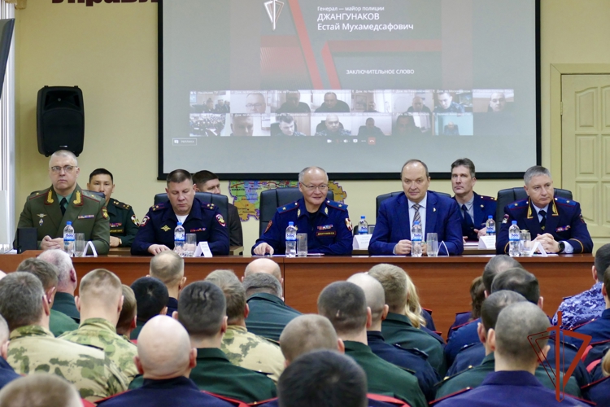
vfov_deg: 10.5
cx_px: 305
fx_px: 2203
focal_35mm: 130
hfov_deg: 15.8
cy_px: 204
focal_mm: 47.46
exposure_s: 1/80
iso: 800
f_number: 3.9
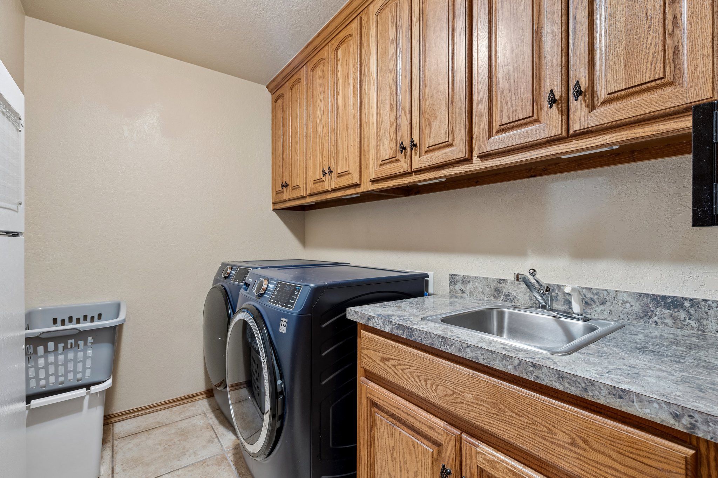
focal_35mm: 16
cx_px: 359
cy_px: 239
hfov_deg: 96.7
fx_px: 319
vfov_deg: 73.7
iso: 200
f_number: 8
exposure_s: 1/2
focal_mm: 16
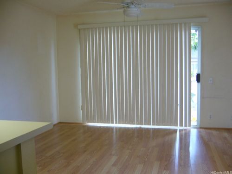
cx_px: 116
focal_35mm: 35
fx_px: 235
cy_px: 87
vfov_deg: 40.7
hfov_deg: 52.6
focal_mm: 5.8
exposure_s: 1/15
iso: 125
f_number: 2.8
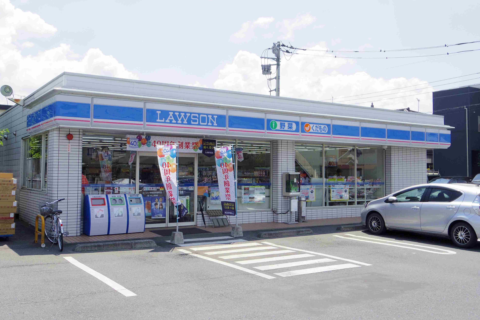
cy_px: 143
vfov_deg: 36.8
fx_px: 480
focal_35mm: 36
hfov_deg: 53.1
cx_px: 236
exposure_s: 1/1000
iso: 200
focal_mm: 7.4
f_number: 4
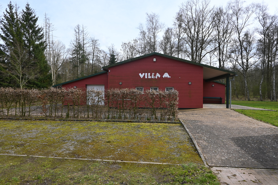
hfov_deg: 73.8
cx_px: 139
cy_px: 92
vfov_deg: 53.1
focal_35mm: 24
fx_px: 185
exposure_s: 1/250
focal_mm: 16
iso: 100
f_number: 5.6
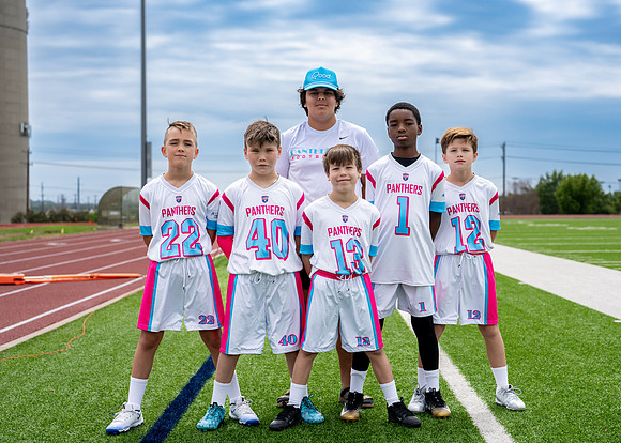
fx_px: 1040
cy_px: 232
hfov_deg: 33.2
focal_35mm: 59
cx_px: 344
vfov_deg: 24.1
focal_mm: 50
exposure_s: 1/1600
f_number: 3.5
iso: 100
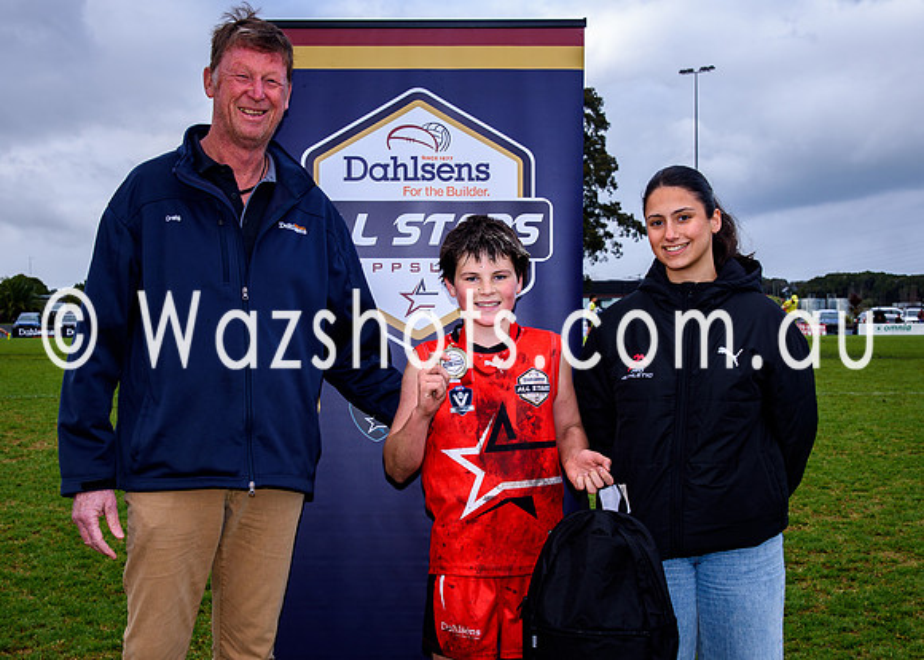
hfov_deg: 34.0
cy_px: 364
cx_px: 462
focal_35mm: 58
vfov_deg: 24.6
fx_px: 1509
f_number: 5.6
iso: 100
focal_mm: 27
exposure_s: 1/160
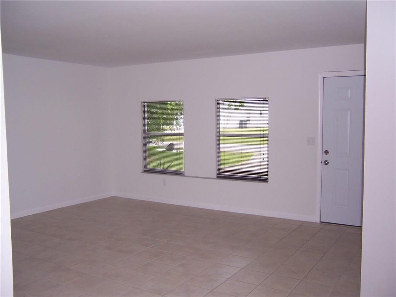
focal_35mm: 33
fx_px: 378
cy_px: 148
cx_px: 198
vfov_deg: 42.9
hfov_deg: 55.4
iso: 140
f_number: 2.8
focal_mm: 5.5
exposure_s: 1/60
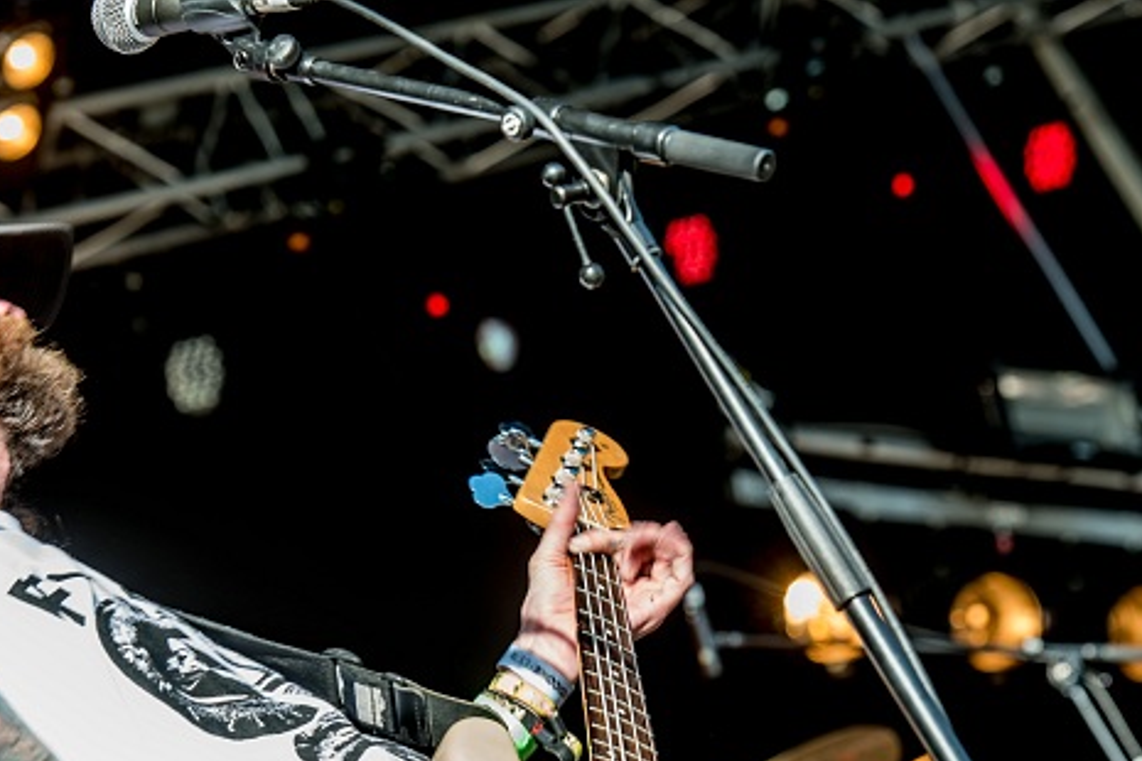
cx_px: 415
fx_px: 5995
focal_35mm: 189
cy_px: 588
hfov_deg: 10.9
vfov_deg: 7.3
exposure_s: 1/125
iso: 50
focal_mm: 122
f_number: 5.6
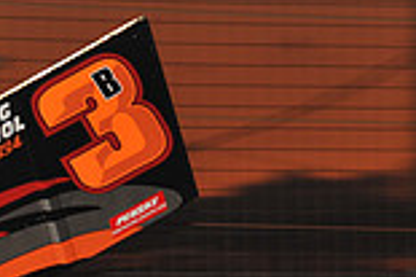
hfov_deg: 4.1
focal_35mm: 504
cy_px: 339
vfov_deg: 2.7
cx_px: -89
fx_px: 5818
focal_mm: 135
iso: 640
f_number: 6.3
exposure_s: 1/320
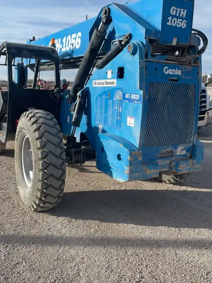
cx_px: 105
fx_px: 286
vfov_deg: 52.4
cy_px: 120
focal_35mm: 35
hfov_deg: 40.7
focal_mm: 4.2
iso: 32
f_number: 1.6
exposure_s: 1/2747
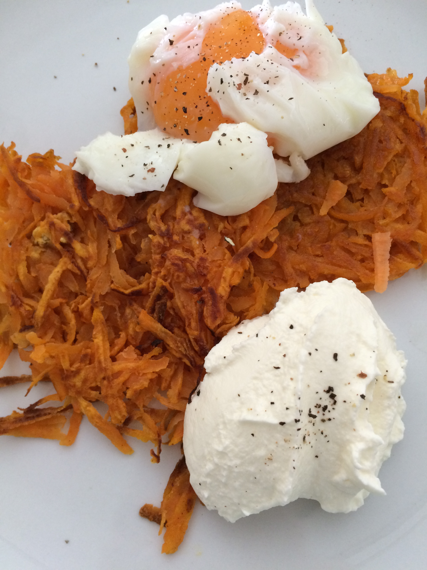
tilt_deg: -78.1
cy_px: 285
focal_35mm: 29
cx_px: 214
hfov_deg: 48.2
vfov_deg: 61.7
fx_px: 477
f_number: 2.2
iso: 200
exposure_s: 1/33
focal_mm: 4.15
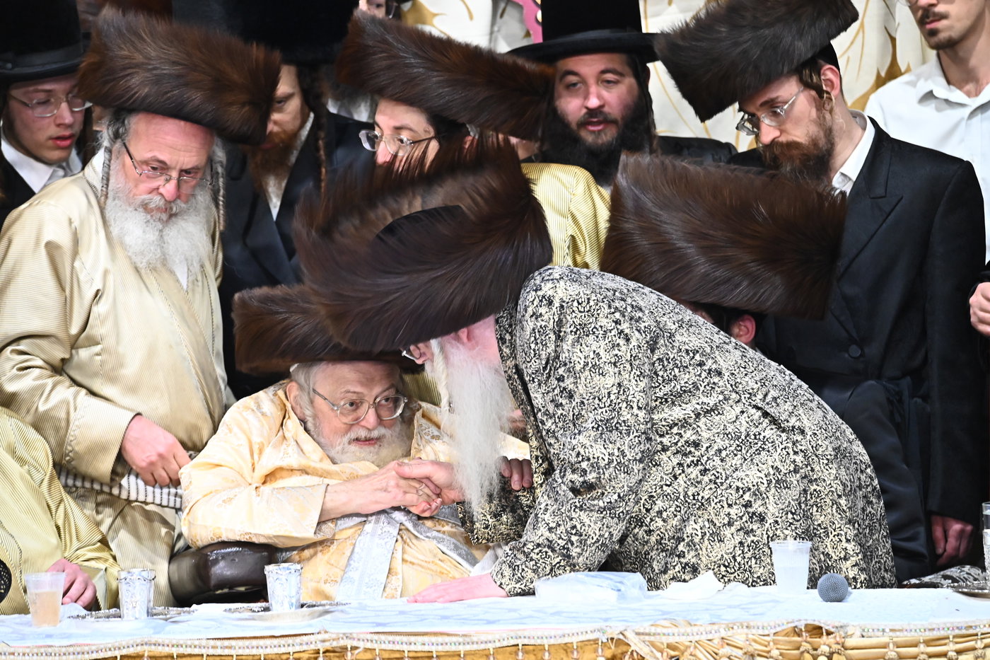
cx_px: 495
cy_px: 330
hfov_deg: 4.6
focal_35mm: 450
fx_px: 12373
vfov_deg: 3.1
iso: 5000
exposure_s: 1/100
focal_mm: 450
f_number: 6.3
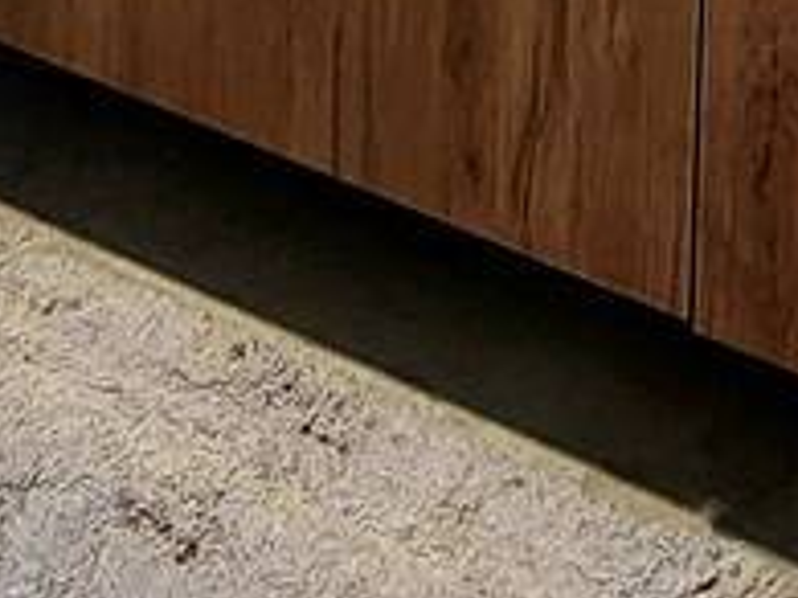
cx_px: 417
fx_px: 2212
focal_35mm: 96
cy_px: -1118
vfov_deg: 11.0
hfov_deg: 20.5
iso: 320
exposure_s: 1/40
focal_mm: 2.2
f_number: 2.2
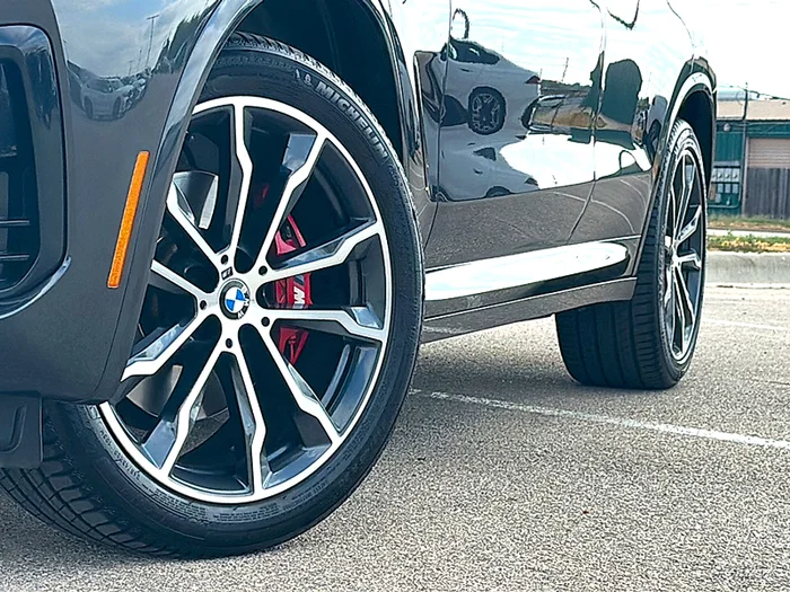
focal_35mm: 79
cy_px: 296
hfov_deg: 24.7
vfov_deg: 18.7
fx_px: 1803
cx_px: 395
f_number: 1.78
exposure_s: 1/2212
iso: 80
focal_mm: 6.86
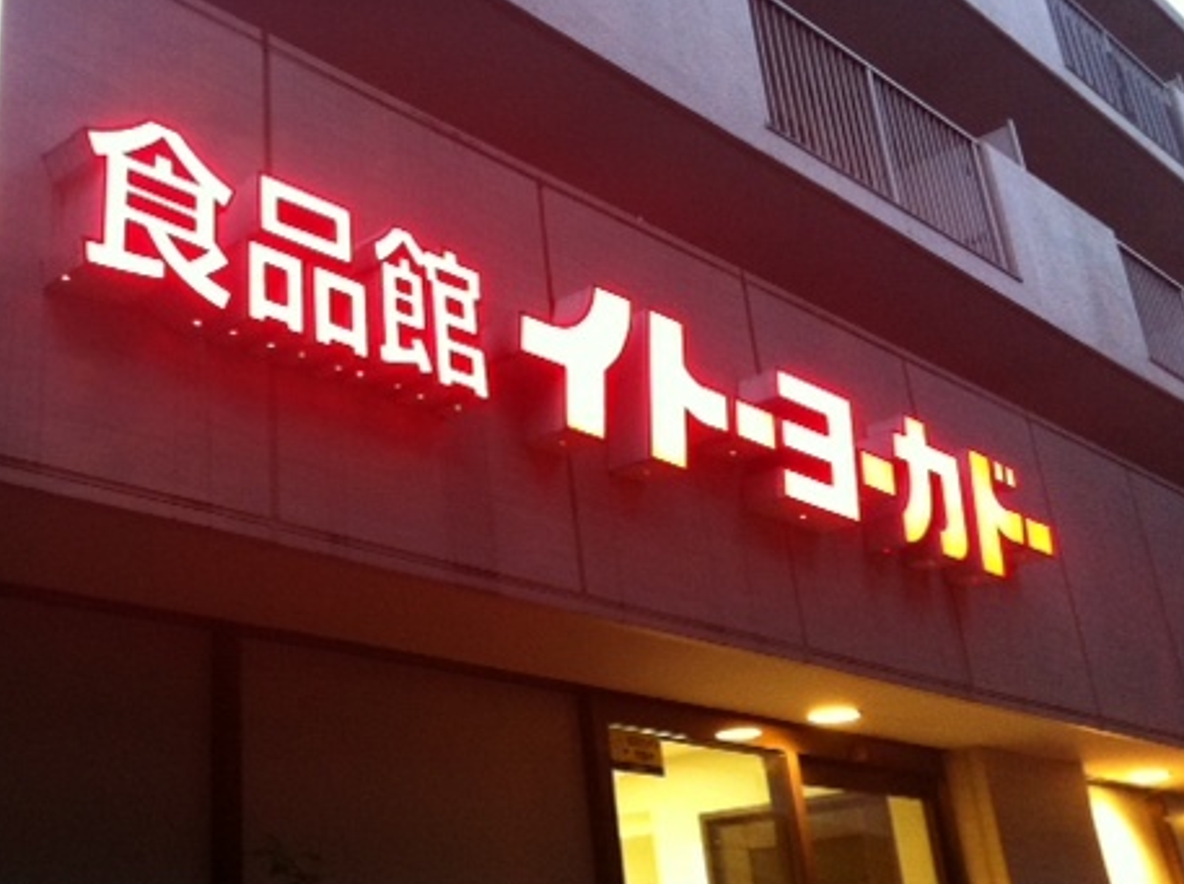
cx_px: 360
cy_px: 277
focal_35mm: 49
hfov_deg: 38.4
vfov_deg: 29.3
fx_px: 1673
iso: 250
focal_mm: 3.85
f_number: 2.8
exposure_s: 1/15
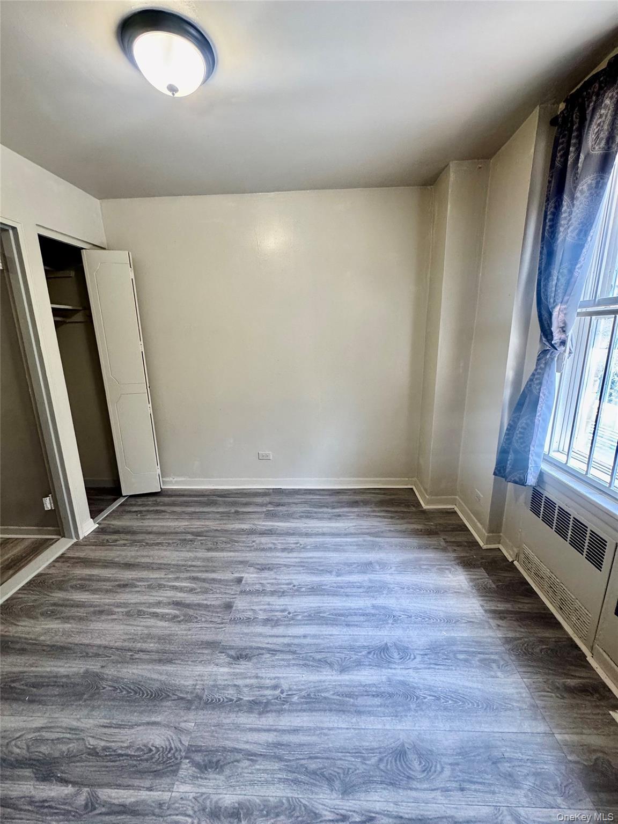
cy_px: 412
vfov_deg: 102.1
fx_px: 333
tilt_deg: -12.5
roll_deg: +1.9
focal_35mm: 14
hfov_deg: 85.7
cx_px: 309
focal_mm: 2.22
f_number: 2.2
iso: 250
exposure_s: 1/60
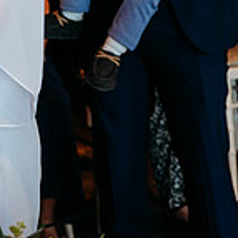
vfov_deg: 11.5
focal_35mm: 148
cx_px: -77
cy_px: -62
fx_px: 1151
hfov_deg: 11.5
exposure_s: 1/200
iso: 500
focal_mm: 43
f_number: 3.5
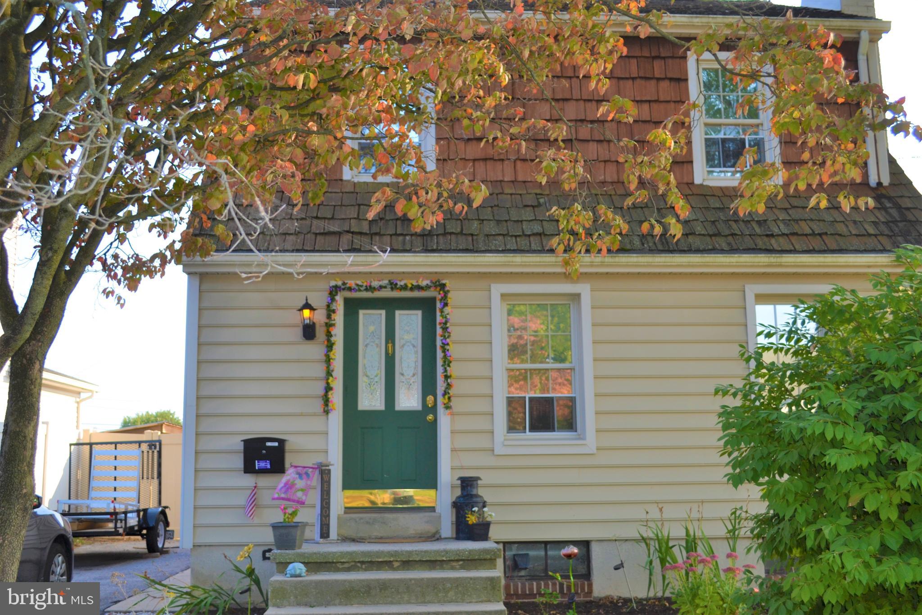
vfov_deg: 36.9
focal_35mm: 36
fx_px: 922
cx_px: 461
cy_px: 308
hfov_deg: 53.1
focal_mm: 24
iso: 100
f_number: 4.5
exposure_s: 1/200
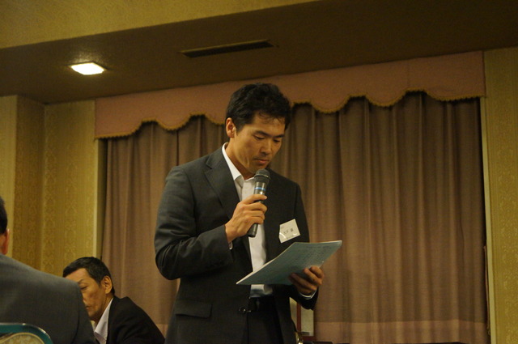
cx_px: 259
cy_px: 172
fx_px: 970
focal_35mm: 68
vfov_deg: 20.1
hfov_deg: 29.9
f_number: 5.6
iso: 3200
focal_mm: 45
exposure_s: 1/50
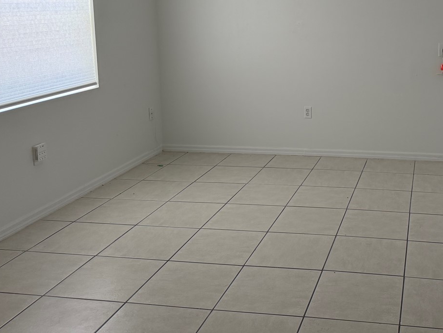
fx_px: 538
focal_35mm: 42
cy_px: 81
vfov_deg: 33.6
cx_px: 351
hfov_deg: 42.9
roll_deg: -0.5
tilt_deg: -8.3
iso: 160
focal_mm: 6.76
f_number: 1.78
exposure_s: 1/121
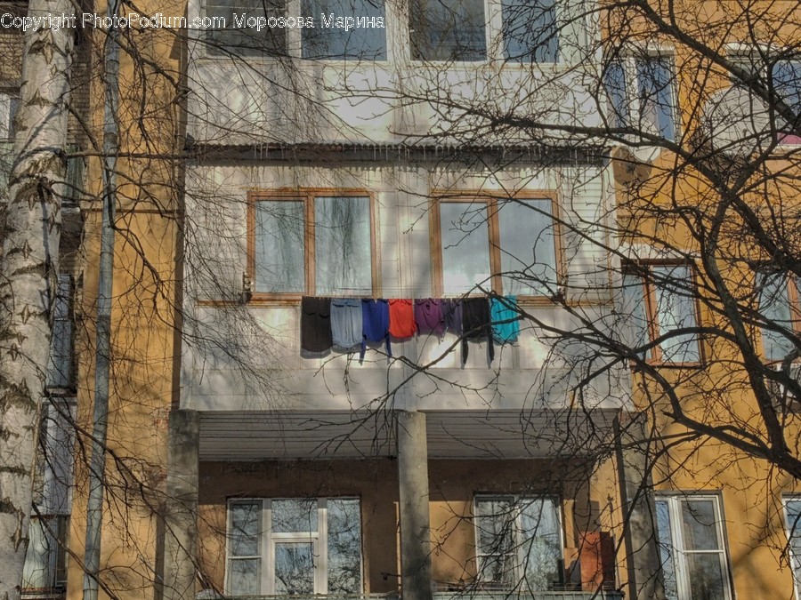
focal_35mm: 66
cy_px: 300
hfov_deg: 29.4
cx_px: 400
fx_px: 1527
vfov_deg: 22.3
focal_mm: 14.1
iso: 400
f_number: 8
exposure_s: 1/640
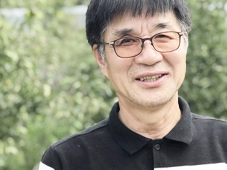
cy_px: 82
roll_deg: +0.3
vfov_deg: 14.8
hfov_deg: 19.4
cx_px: 186
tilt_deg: +2.4
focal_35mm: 100
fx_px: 656
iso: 20
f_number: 2.8
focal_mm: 6.6
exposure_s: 1/208
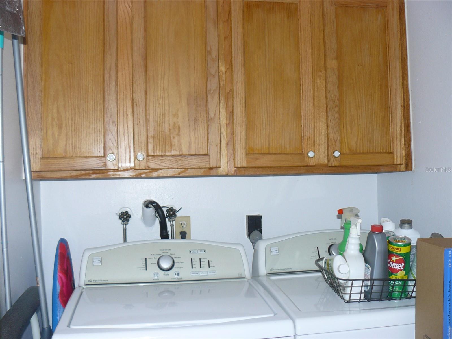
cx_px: 226
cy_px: 170
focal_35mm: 36
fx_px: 470
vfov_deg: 39.7
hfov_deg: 51.4
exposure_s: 1/30
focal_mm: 6
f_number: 2.8
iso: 100
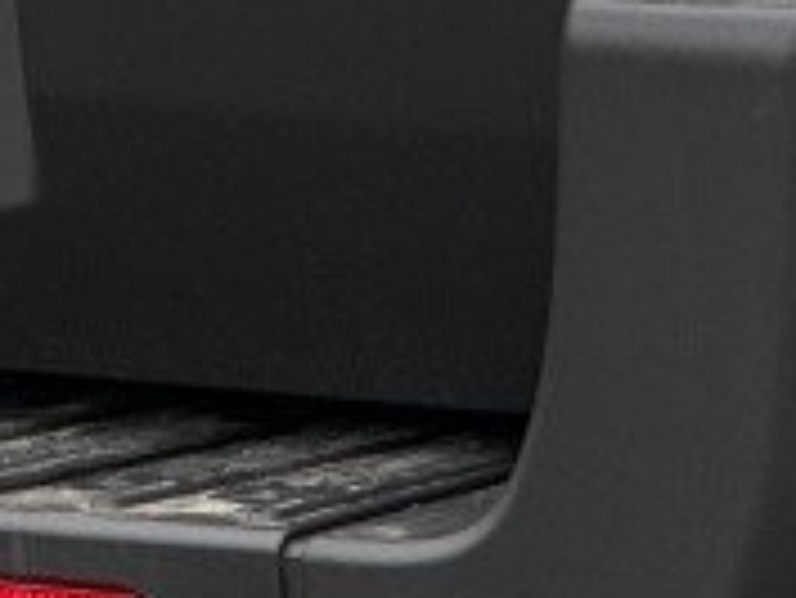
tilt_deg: -6.7
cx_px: -625
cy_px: -328
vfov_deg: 2.1
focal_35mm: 693
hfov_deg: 2.8
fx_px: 15946
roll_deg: +1.0
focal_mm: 15.66
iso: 50
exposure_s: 1/109
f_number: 2.8
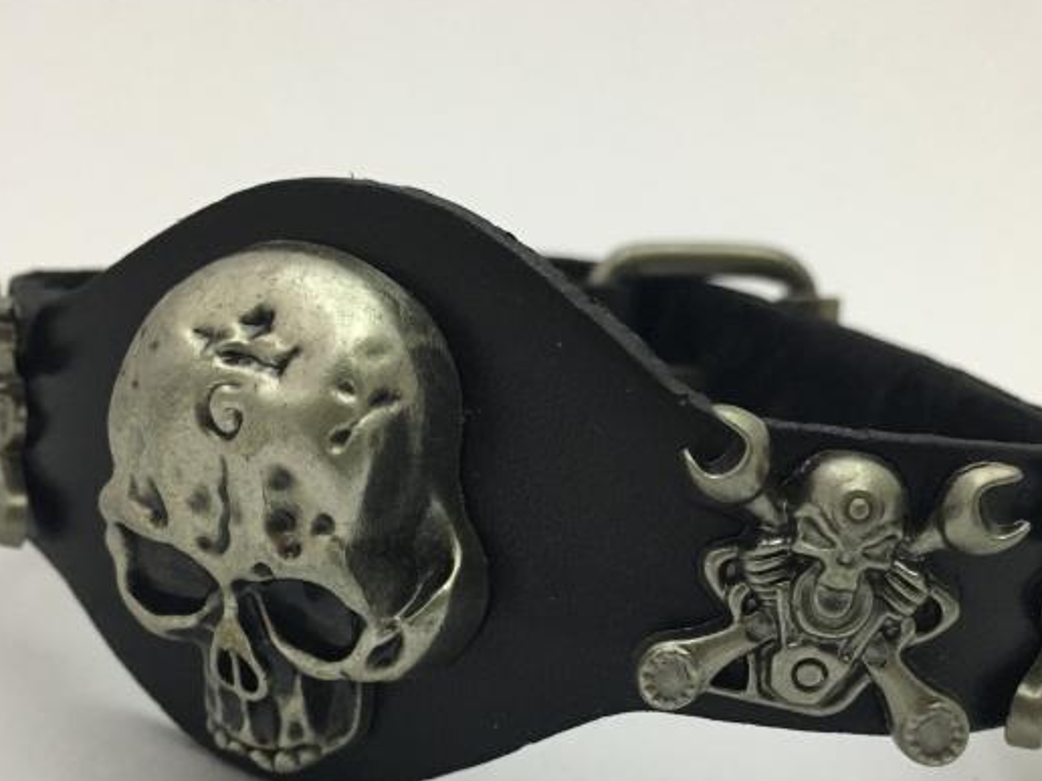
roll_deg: -2.7
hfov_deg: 42.1
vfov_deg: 31.8
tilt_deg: -24.1
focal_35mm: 45
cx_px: 529
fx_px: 1355
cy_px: 543
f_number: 2.2
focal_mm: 4.15
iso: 200
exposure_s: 1/30
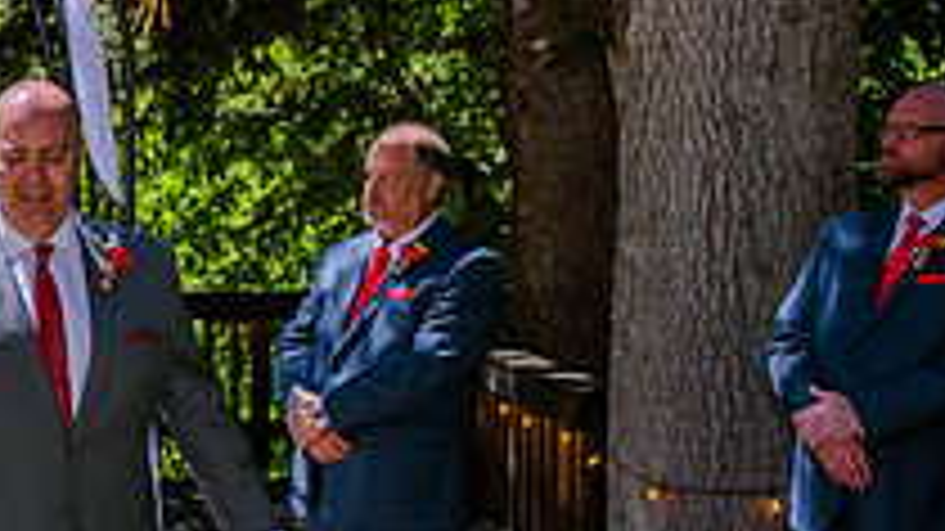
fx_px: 1929
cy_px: 440
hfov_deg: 23.9
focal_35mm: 77
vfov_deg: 15.6
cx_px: -308
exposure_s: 1/1000
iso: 160
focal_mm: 24
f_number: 3.2
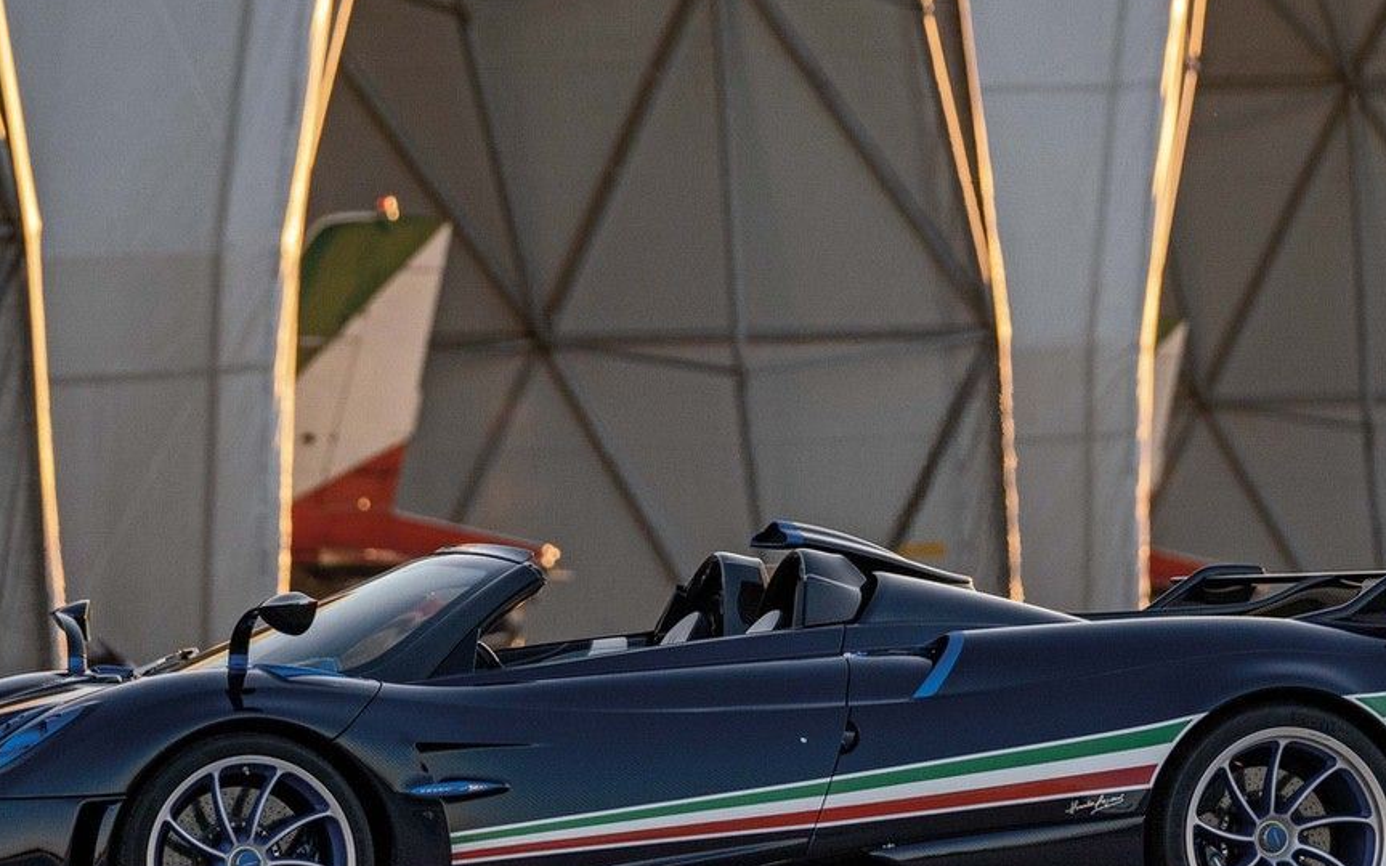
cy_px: 346
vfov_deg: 3.9
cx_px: 732
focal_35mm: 333
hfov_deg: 6.3
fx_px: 12578
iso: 500
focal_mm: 147
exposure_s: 1/1600
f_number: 2.8
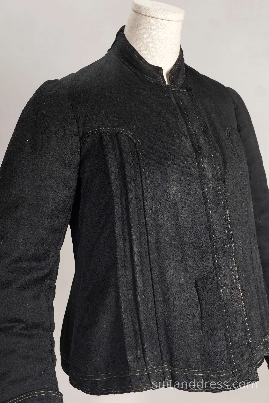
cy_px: 202
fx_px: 538
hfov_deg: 28.1
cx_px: 134
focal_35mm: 48
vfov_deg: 41.1
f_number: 5.6
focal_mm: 32
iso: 320
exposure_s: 1/30
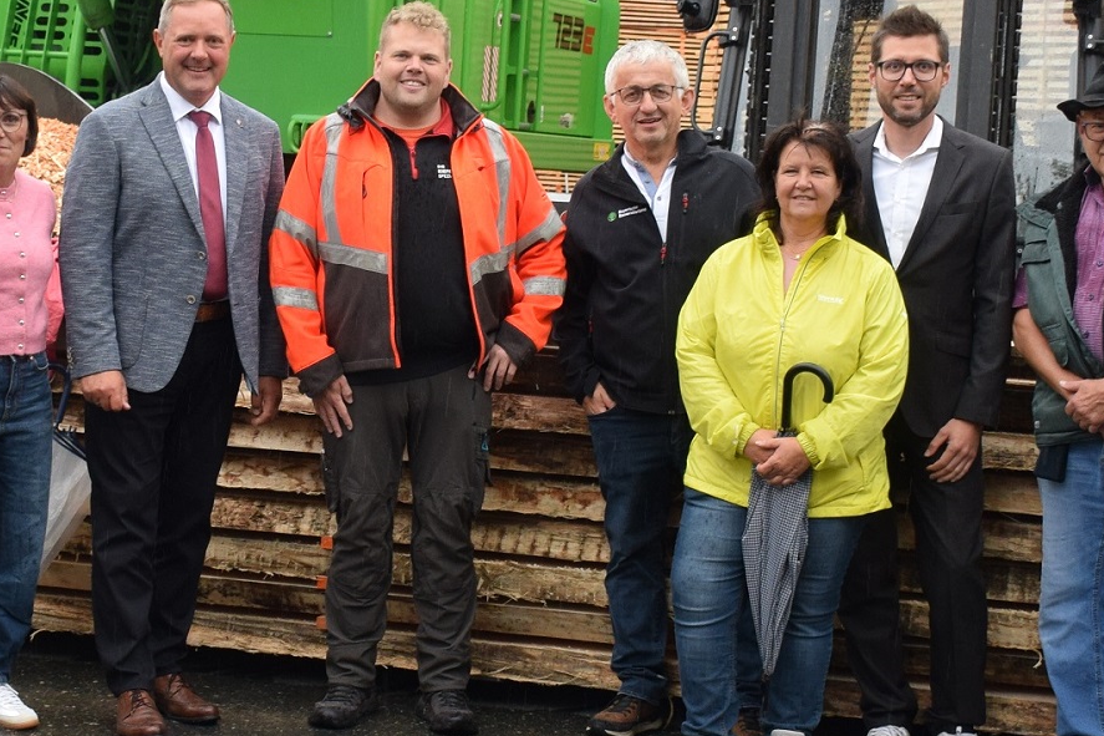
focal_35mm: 93
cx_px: 345
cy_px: 314
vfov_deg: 14.7
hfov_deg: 21.8
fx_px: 2851
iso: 400
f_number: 5.6
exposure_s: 1/125
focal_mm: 22
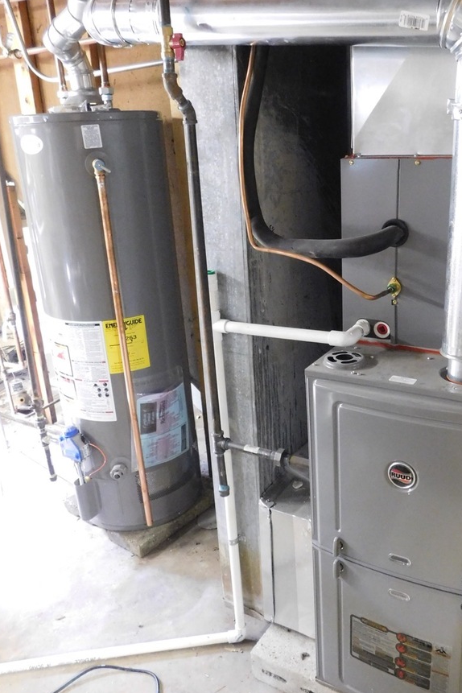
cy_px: 314
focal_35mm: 30
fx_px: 577
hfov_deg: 42.9
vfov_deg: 61.8
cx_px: 315
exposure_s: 1/8
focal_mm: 4
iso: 640
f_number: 3
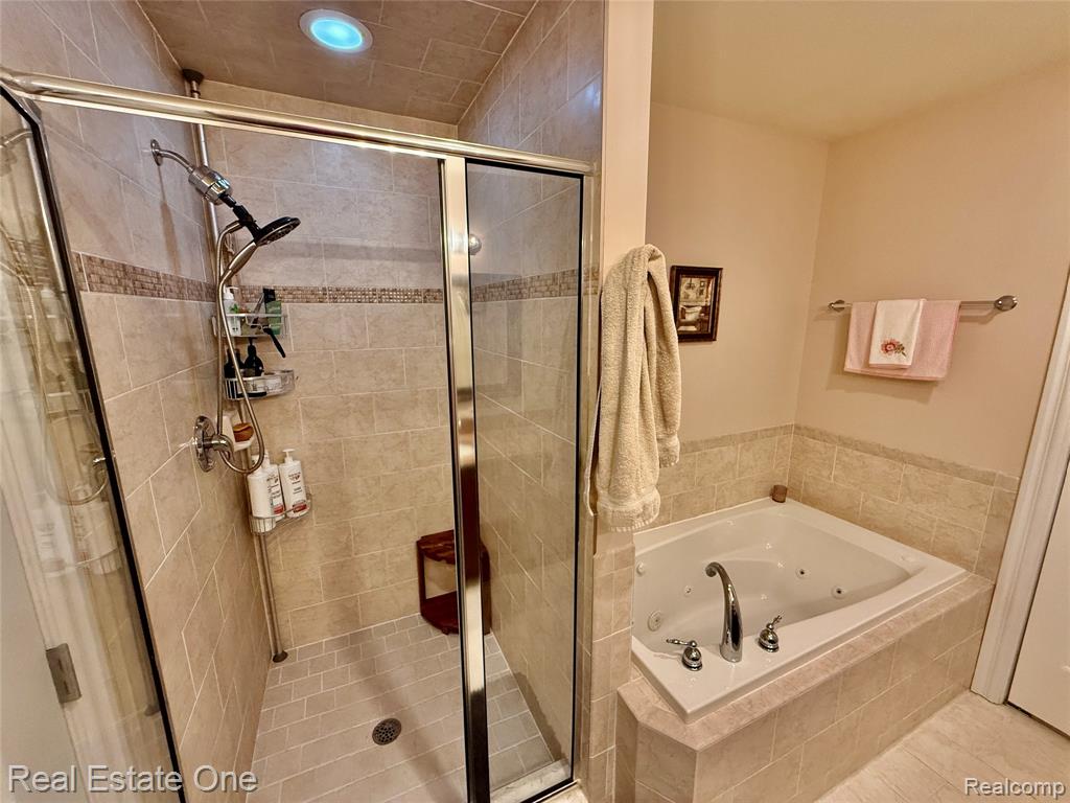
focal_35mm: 14
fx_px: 433
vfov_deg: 85.7
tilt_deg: -12.0
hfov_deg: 102.1
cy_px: 402
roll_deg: +0.4
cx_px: 535
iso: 400
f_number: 2.2
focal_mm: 2.22
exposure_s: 1/120
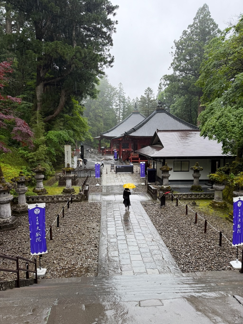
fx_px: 225
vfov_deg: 71.6
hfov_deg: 56.8
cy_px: 162
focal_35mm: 24
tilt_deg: -5.4
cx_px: 122
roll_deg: -0.2
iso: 80
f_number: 1.78
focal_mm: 6.76
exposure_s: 1/170
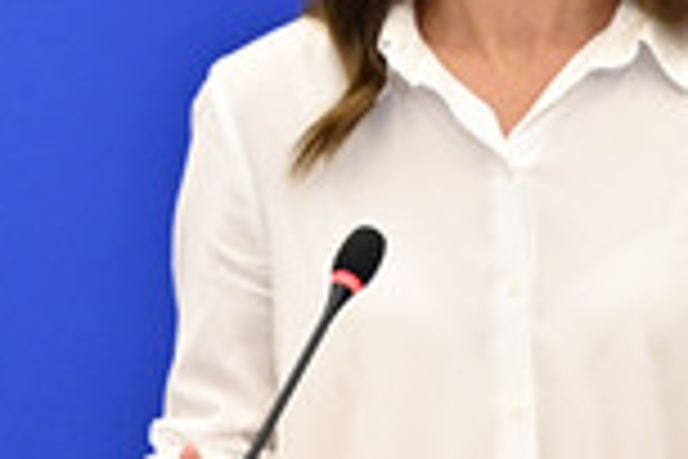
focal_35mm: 502
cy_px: 72
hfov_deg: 4.1
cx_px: 263
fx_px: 9593
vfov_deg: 2.7
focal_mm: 170
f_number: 2.8
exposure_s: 1/800
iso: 5000
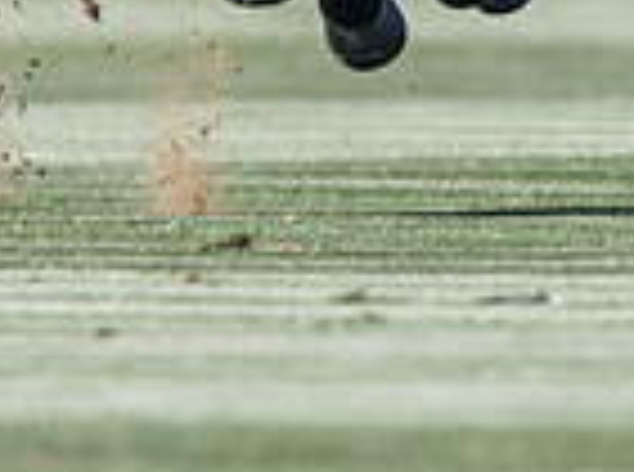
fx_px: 75175
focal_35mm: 4115
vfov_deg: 0.4
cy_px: -202
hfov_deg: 0.5
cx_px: -26
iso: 200
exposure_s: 1/3200
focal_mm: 400
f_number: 2.8
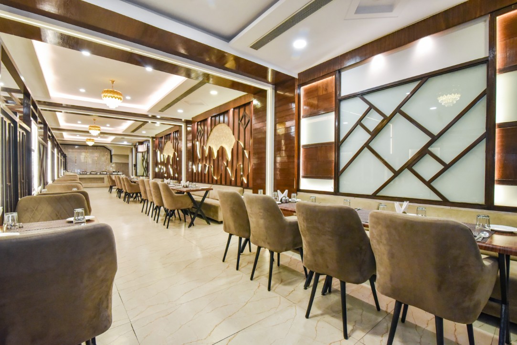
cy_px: 172
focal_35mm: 16
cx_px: 258
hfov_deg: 96.7
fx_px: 230
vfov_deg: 73.8
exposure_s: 1/50
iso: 3200
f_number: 8
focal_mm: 16
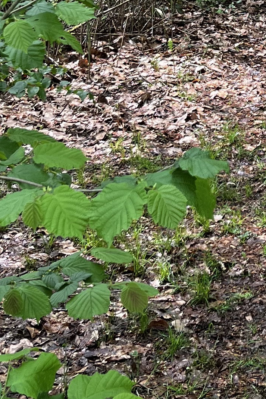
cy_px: -54
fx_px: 1130
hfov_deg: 12.9
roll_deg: -2.5
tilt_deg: -9.4
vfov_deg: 19.1
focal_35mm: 102
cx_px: 372
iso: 50
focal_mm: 5.1
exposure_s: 1/357
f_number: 1.6
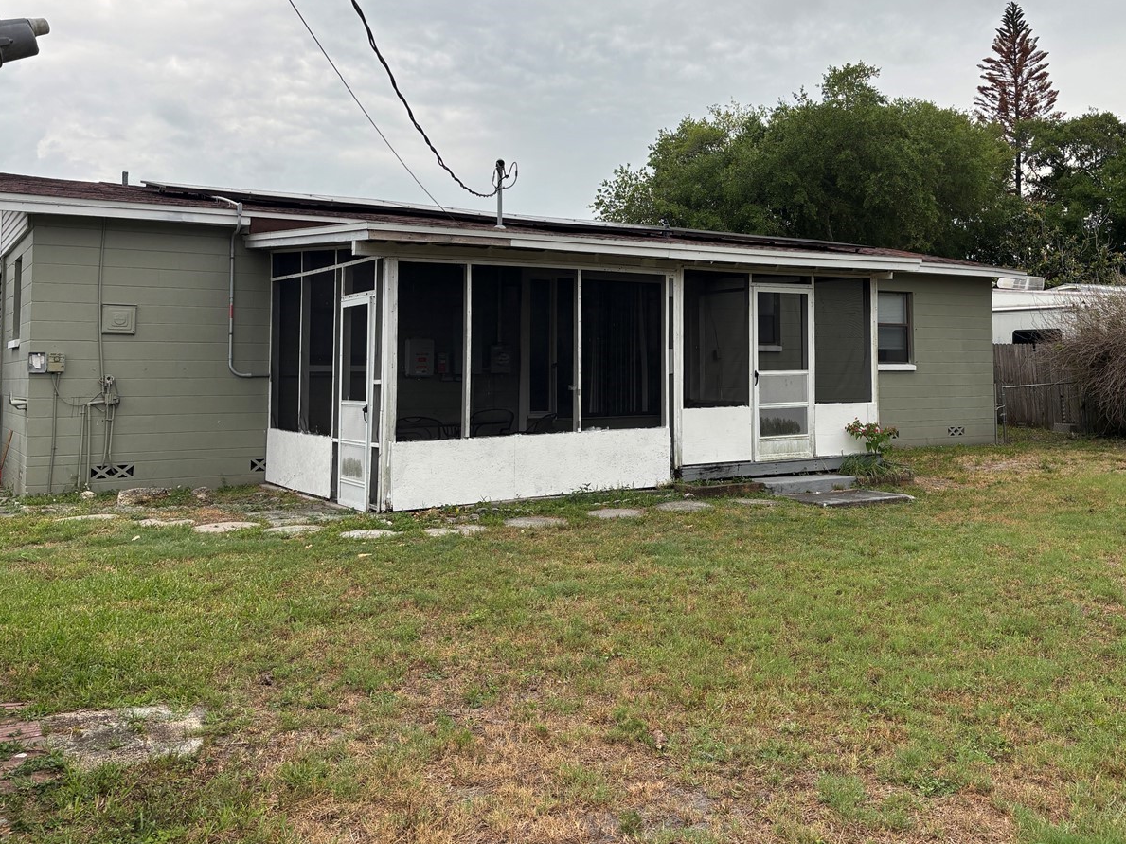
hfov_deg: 51.8
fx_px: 1138
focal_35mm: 35
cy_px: 314
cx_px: 733
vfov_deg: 40.4
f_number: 1.6
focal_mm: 5.96
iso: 50
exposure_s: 1/562
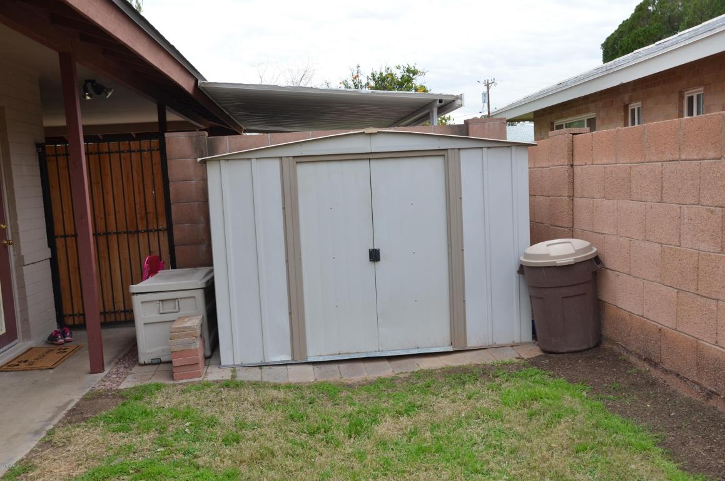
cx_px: 362
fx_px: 724
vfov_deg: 36.7
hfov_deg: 53.2
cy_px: 240
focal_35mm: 36
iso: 200
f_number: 7.1
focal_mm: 24
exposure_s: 1/200
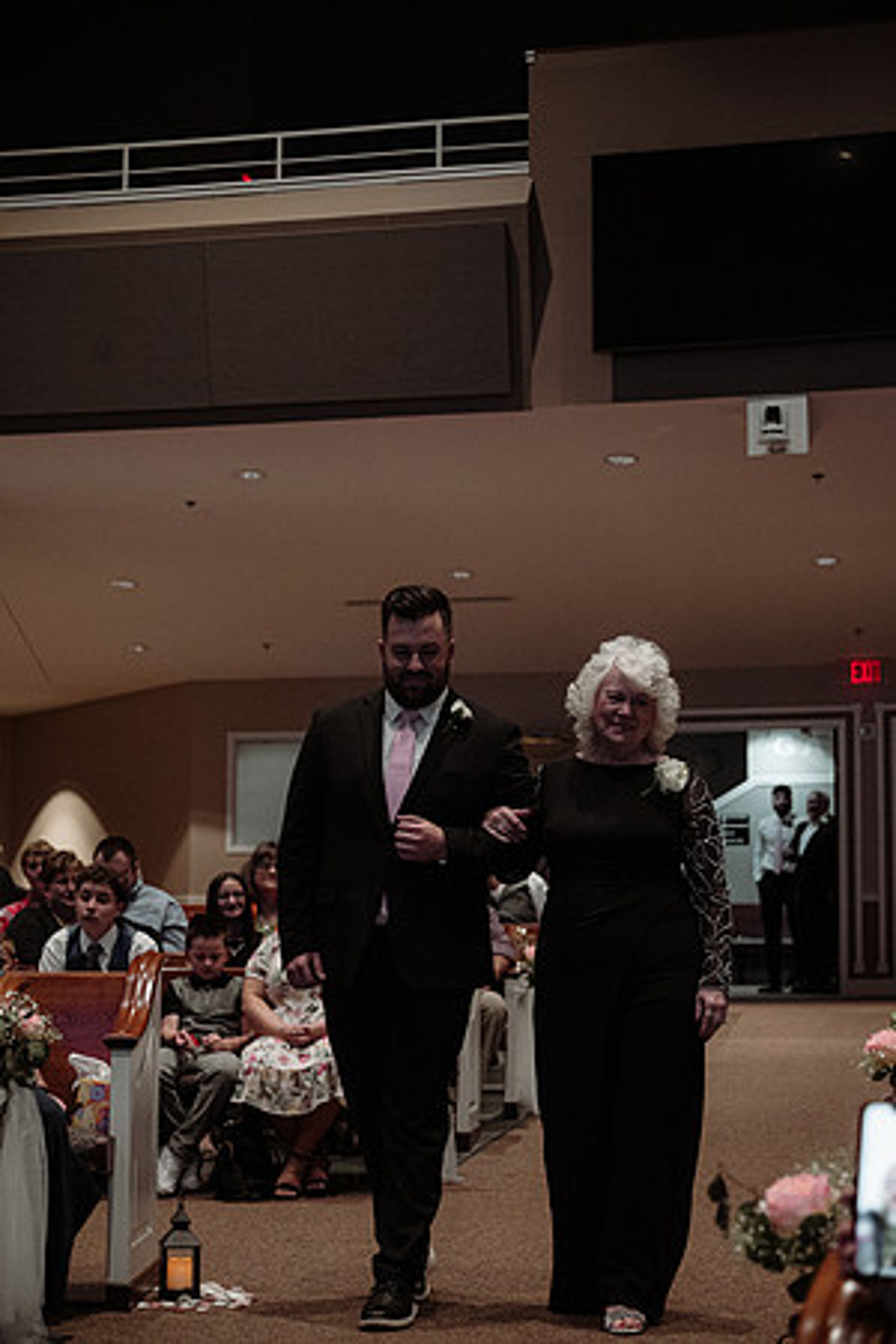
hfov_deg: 21.9
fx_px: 2314
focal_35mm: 62
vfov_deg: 32.4
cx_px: 448
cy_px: 672
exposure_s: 1/250
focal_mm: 62
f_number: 4
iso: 3200
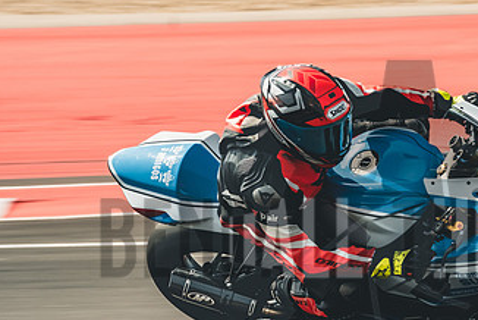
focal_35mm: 544
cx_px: 409
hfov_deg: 3.8
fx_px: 7229
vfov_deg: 2.5
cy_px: 240
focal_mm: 203.7
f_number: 10
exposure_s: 1/250
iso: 320
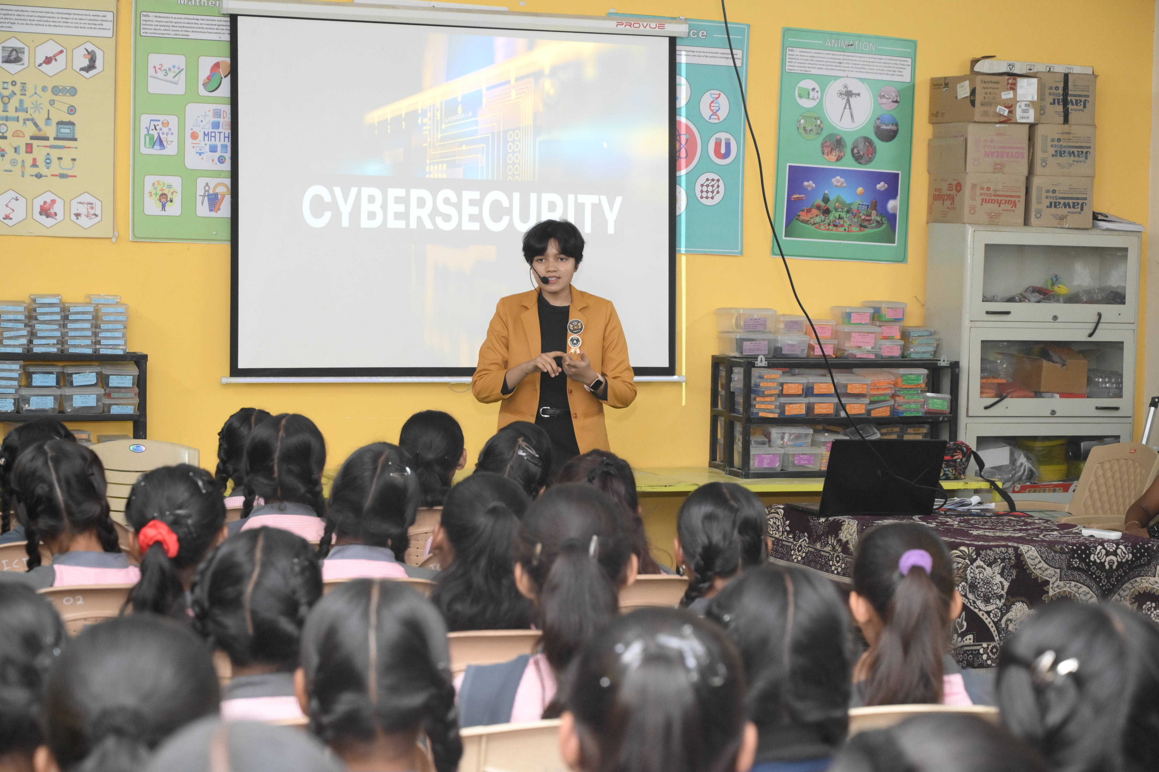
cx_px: 580
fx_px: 2253
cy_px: 386
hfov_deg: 28.9
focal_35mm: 70
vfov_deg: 19.4
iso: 6400
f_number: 5.6
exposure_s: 1/160
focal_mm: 70
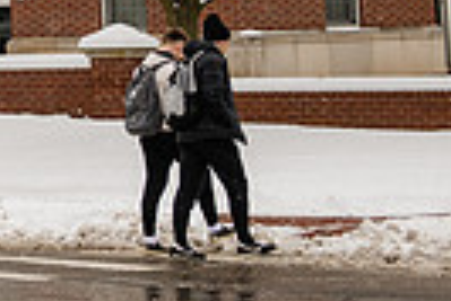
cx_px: -383
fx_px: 2458
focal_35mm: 196
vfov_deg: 6.9
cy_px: -178
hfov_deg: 9.9
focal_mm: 45
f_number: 3.5
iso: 125
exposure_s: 1/500
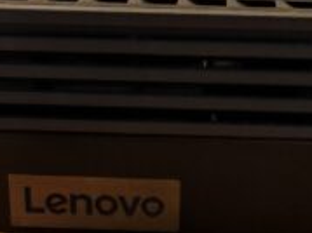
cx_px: 244
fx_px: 694
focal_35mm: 77
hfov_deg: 25.0
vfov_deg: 19.0
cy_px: 50
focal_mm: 1.82
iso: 160
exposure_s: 1/50
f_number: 2
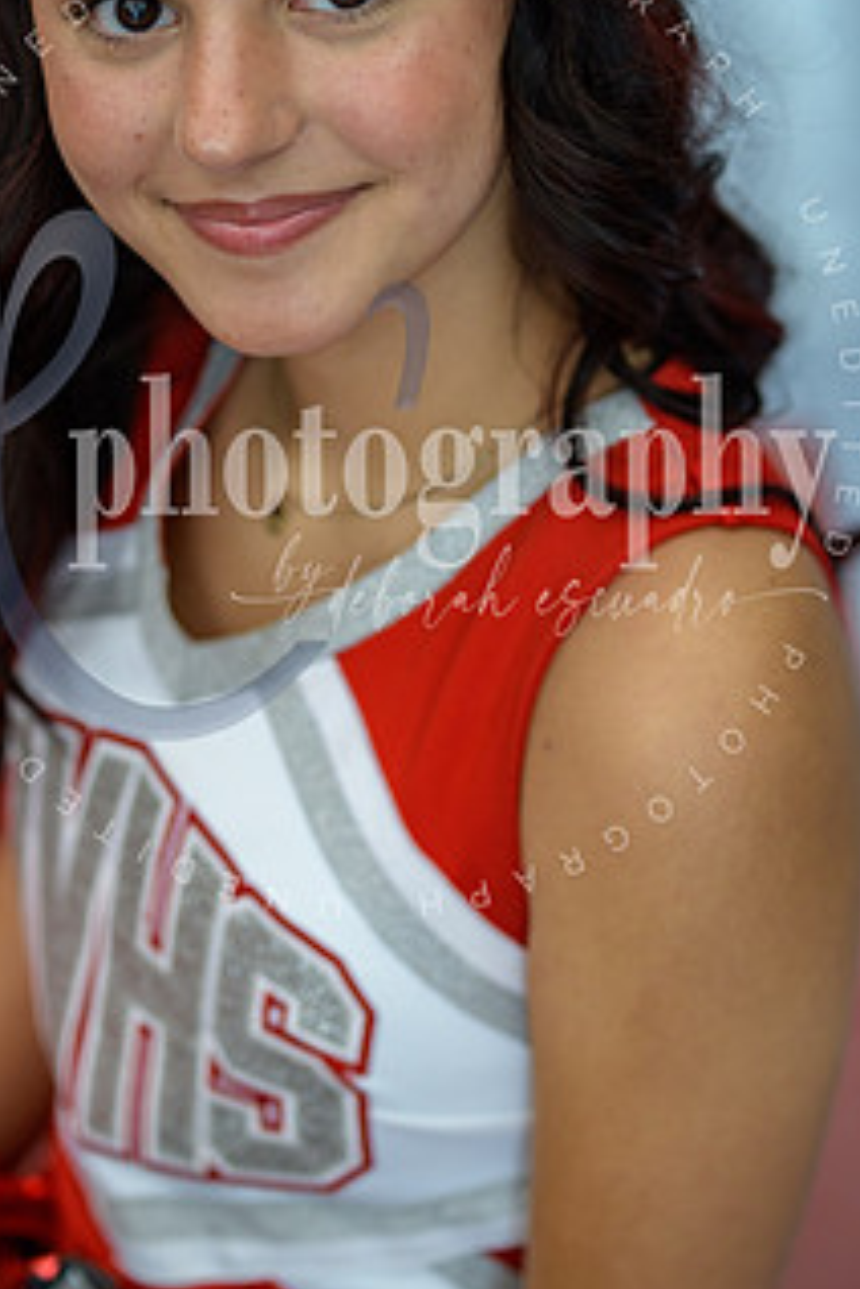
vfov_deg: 20.5
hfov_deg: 13.8
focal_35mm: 99
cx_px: 300
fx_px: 3547
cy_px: 397
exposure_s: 1/125
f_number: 2.8
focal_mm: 70
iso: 250
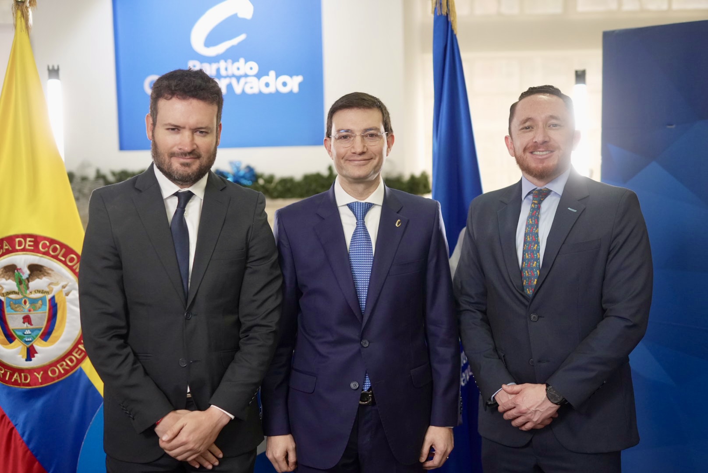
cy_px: 236
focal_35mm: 50
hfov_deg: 39.6
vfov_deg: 27.0
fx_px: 984
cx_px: 354
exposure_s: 1/400
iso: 2500
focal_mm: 50
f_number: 1.8
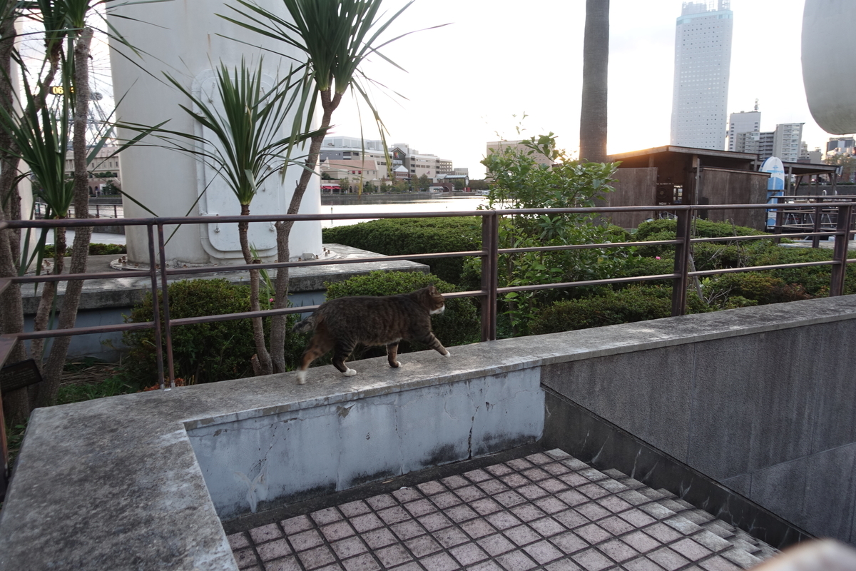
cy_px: 286
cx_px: 428
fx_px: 571
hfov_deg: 73.7
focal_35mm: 24
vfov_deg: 53.1
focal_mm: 8.8
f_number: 2.8
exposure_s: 1/40
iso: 125
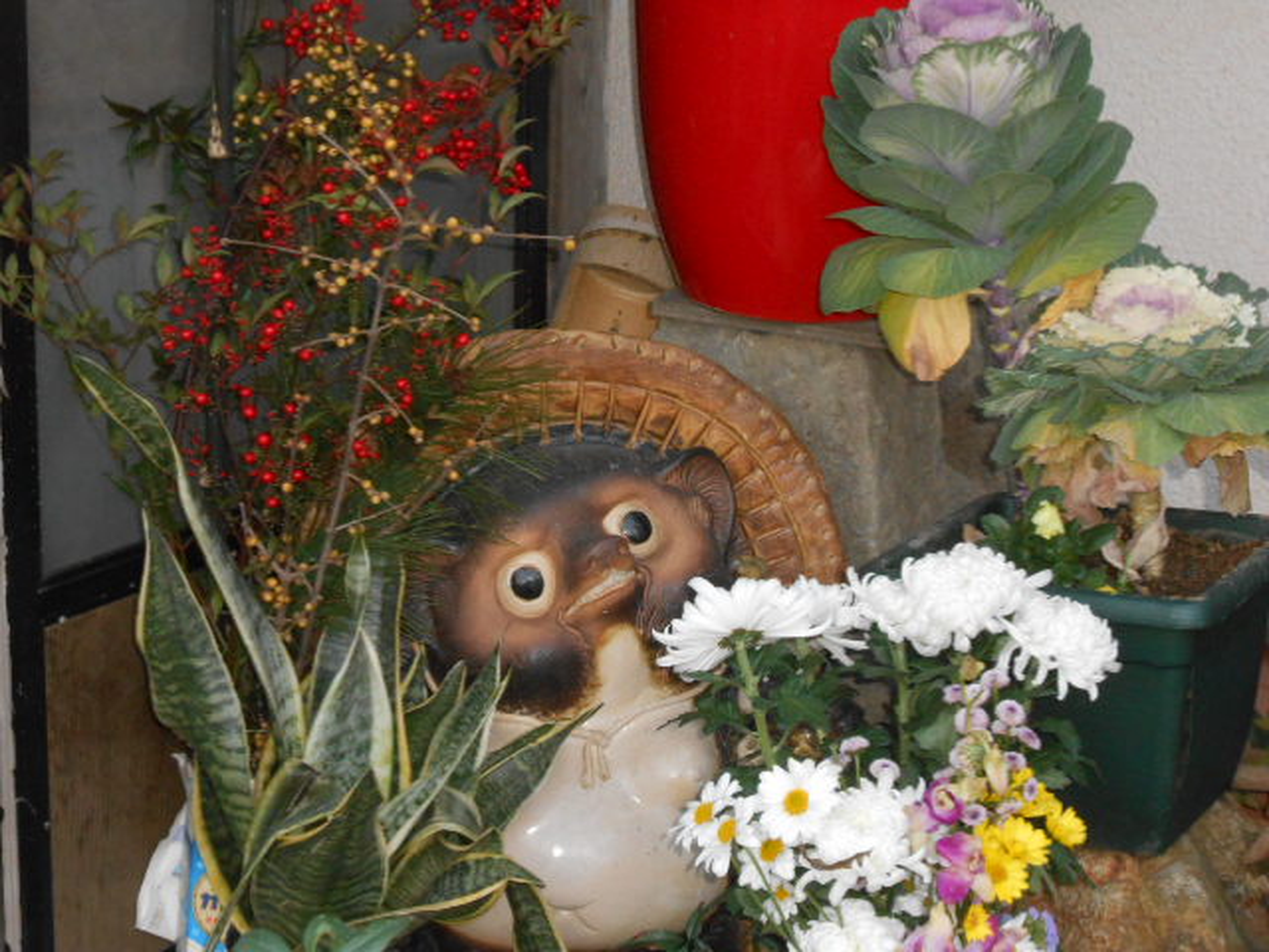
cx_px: 634
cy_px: 476
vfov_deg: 18.2
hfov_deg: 24.1
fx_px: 2969
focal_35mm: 81
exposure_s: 1/60
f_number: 6.6
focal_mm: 14.5
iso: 400
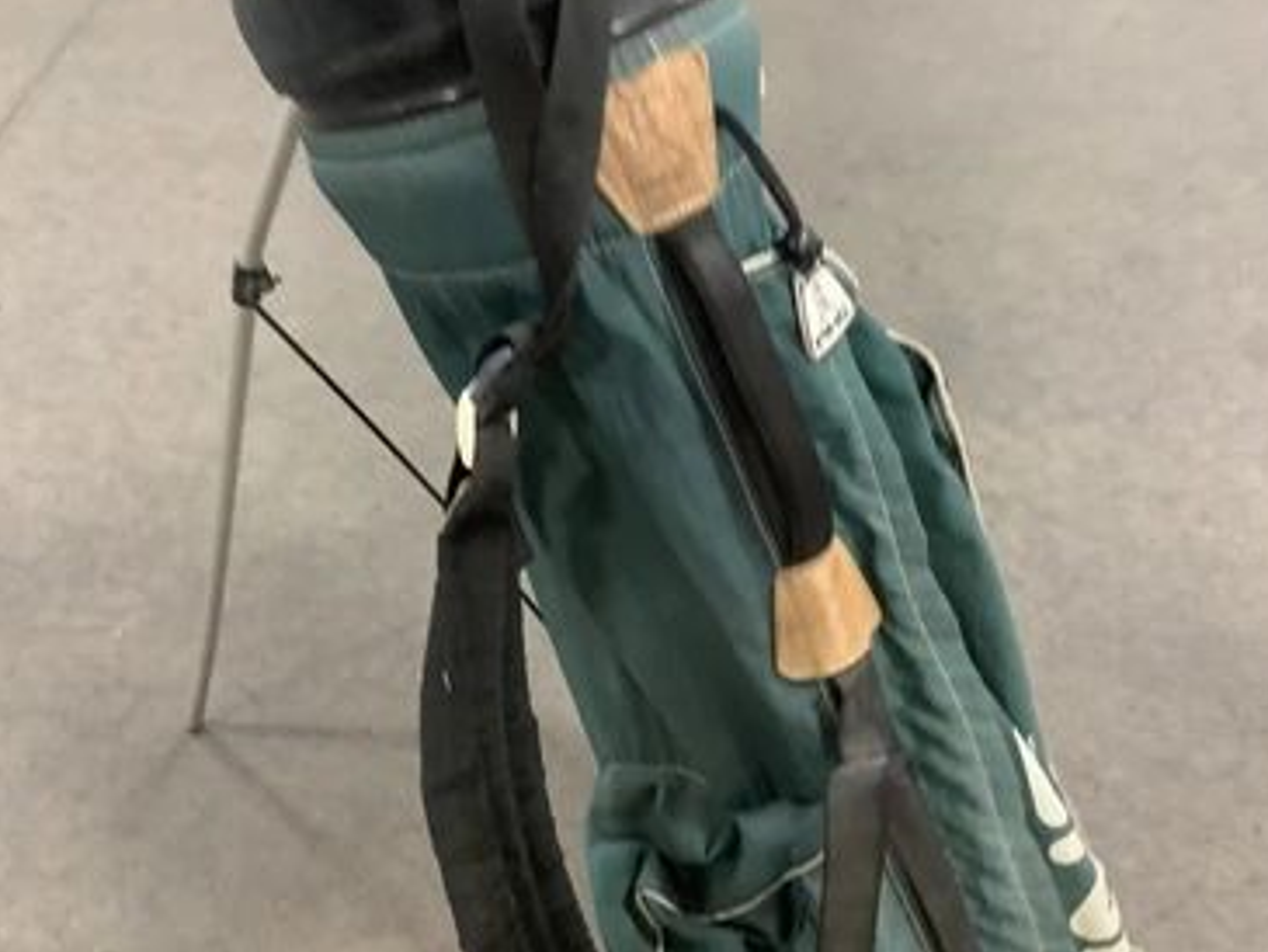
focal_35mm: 34
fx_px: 1246
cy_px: 476
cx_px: 677
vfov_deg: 41.8
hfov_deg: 53.9
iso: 640
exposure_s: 1/30
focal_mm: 3.3
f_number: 2.4
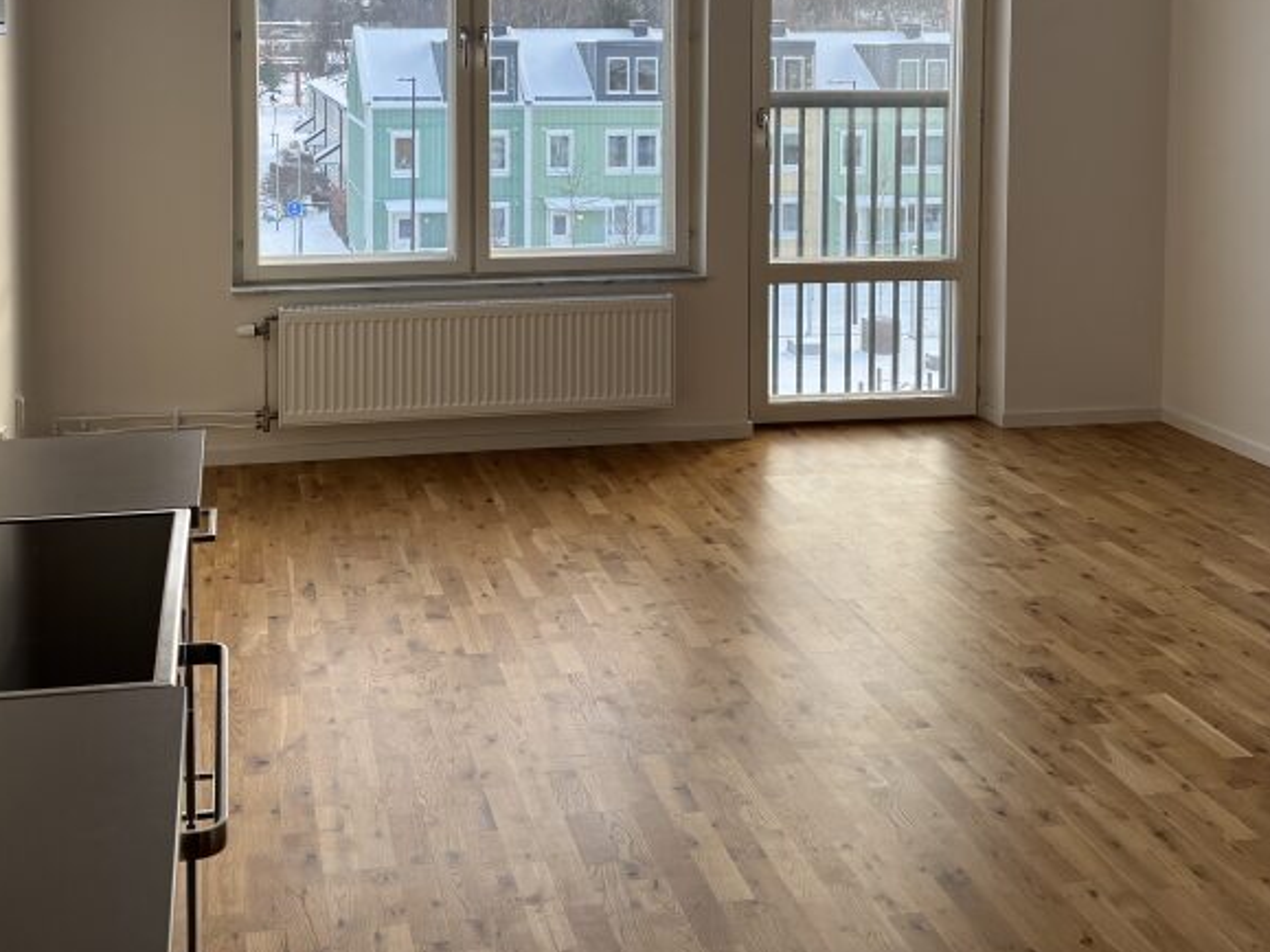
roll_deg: -0.4
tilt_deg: -3.8
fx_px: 1687
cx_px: 586
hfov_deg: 41.2
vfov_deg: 30.3
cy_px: 125
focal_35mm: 46
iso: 40
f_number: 1.6
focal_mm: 5.96
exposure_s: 1/178
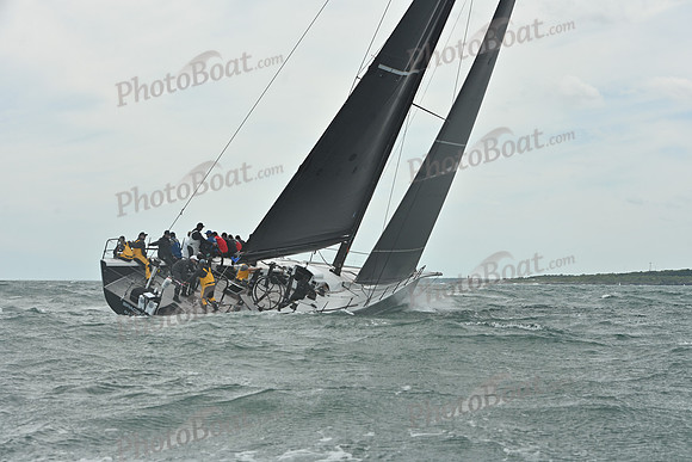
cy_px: 231
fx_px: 1346
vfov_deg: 19.5
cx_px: 346
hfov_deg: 28.8
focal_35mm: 70
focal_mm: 70
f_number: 8
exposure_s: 1/1250
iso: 250
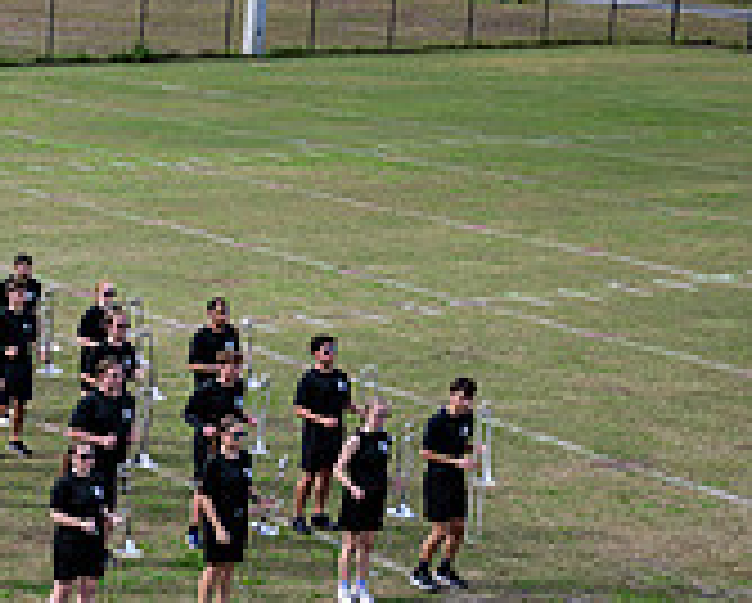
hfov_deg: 16.5
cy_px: 412
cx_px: -369
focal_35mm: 106
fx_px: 2362
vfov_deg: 14.5
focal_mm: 32.5
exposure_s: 1/1250
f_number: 2.8
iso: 125
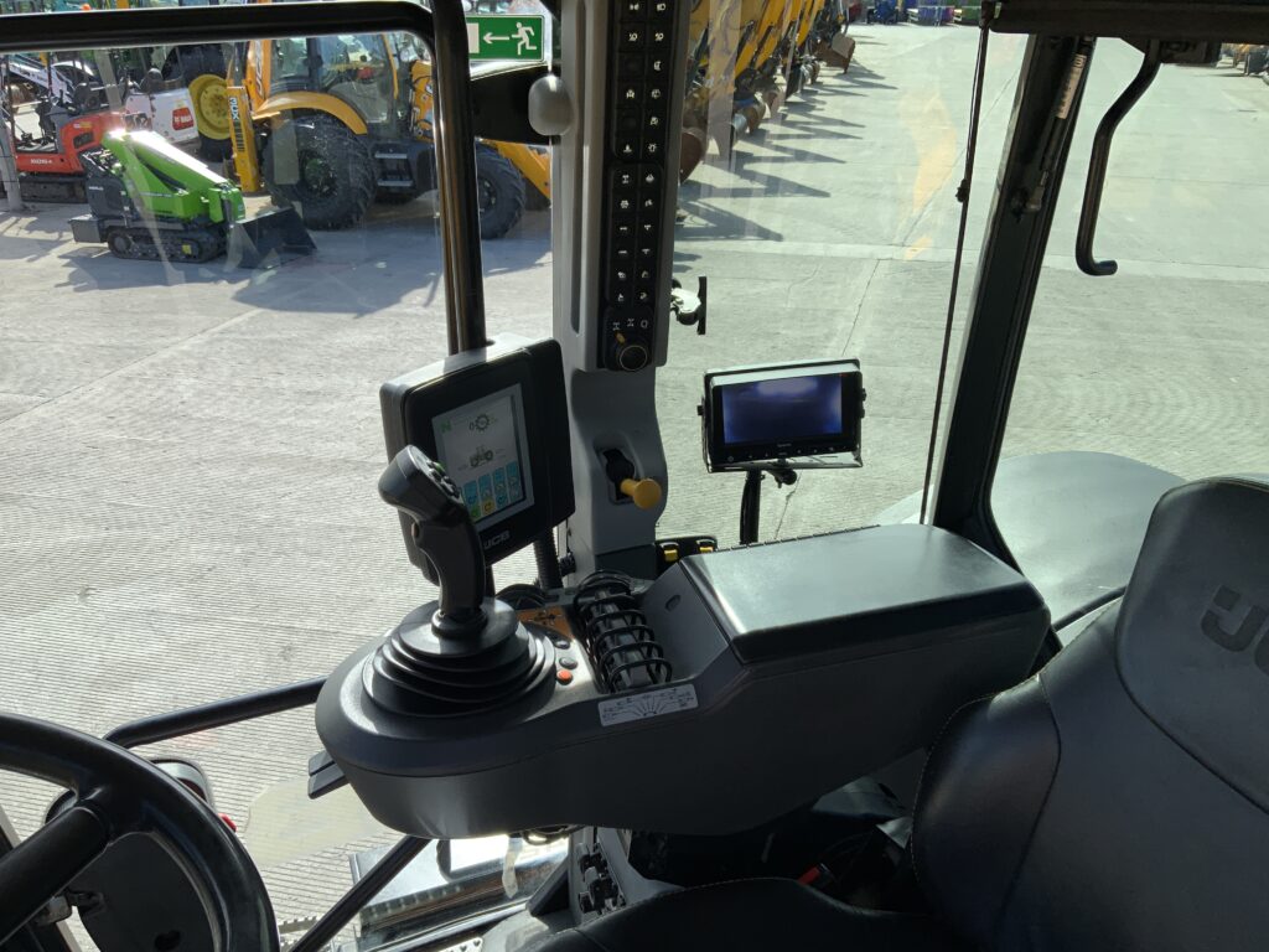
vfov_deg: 48.2
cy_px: 476
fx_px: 1063
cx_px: 634
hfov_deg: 61.7
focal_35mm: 29
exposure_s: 1/514
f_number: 1.8
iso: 16
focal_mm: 3
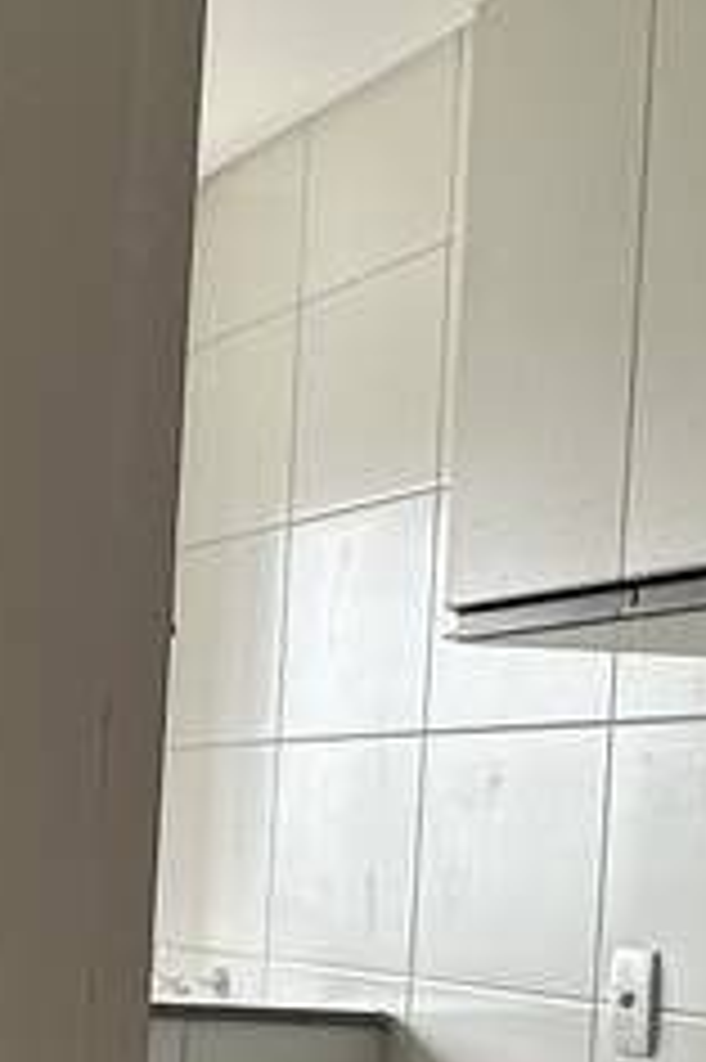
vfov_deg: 22.4
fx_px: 2622
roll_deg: -2.4
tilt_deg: -1.4
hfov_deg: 13.6
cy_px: 914
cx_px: -607
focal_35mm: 89
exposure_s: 1/99
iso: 40
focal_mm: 2.22
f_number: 2.2
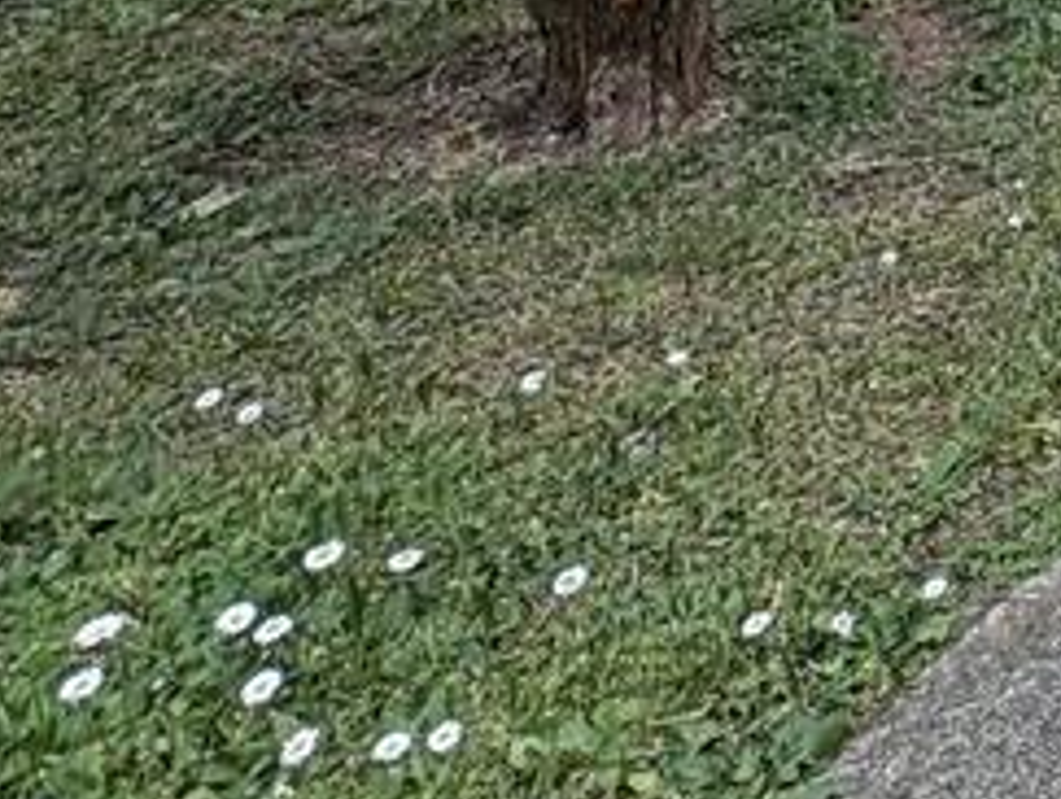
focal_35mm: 69
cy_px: -1057
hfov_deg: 19.2
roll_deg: +0.3
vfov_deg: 14.7
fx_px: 2118
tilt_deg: +4.5
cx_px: 2026
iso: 40
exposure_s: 1/253
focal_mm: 2.22
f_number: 2.2
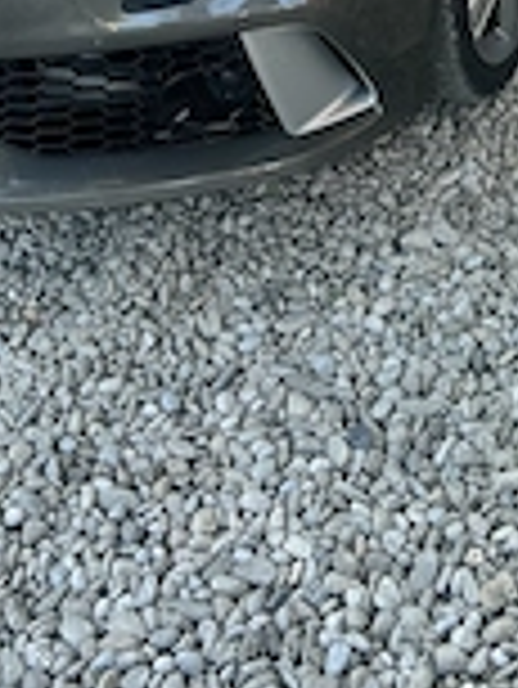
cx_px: 378
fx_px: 1355
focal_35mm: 68
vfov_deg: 25.1
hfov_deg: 21.5
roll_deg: -1.2
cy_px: -184
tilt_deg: -21.1
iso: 40
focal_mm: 5.7
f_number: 1.5
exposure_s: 1/201
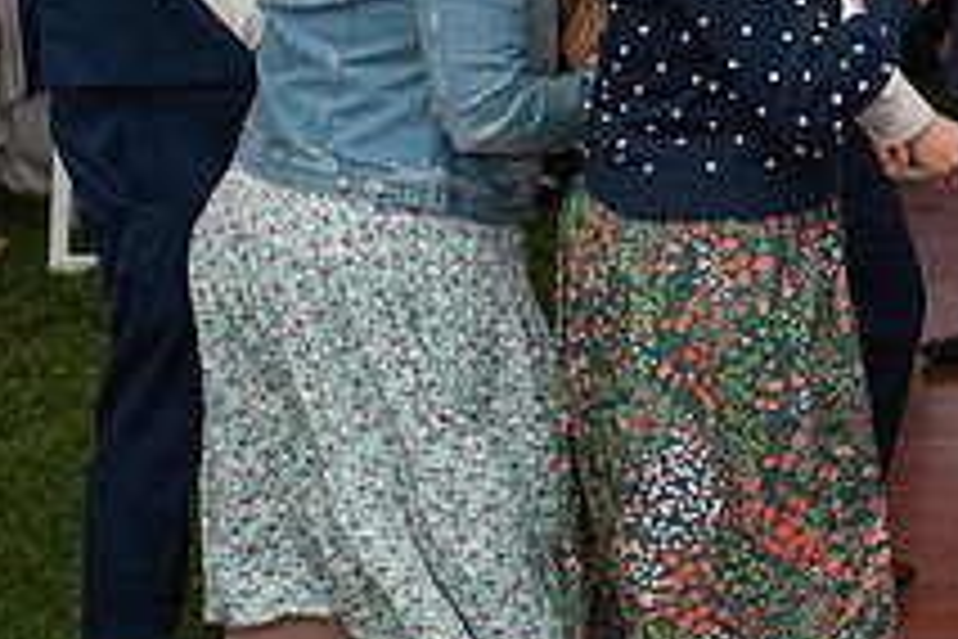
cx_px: 1061
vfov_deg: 13.5
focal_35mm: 100
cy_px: -18
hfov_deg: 19.5
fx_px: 2661
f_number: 3.2
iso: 800
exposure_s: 1/200
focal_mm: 35
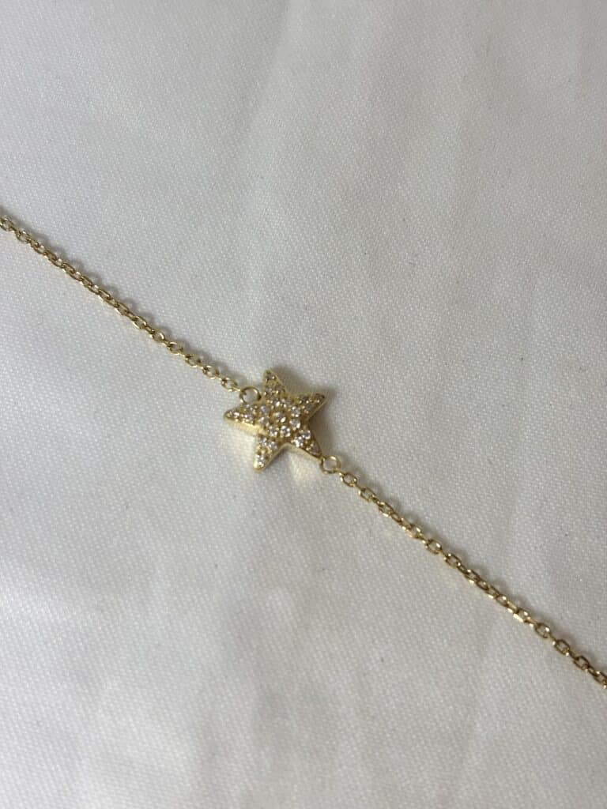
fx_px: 1216
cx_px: 304
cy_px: 404
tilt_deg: -72.8
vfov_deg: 36.8
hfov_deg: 28.0
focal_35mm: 52
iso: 32
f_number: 1.6
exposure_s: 1/220
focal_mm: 5.96
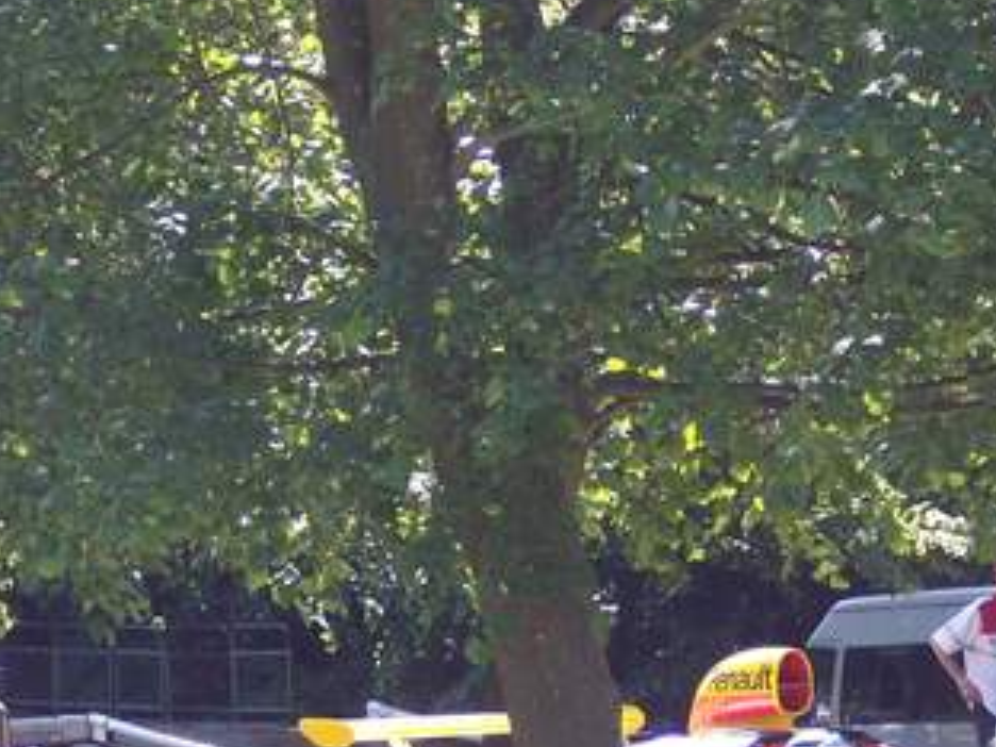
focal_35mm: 234
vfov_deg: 6.3
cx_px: 814
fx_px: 6733
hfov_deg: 8.4
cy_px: 664
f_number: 4.8
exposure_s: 1/125
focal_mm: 24
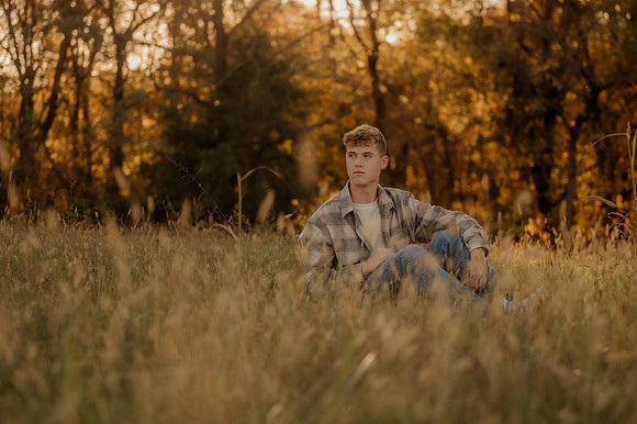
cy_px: 212
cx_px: 318
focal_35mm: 75
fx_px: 1326
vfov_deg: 18.2
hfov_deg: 27.0
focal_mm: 50
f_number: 1.8
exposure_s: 1/1250
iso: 250
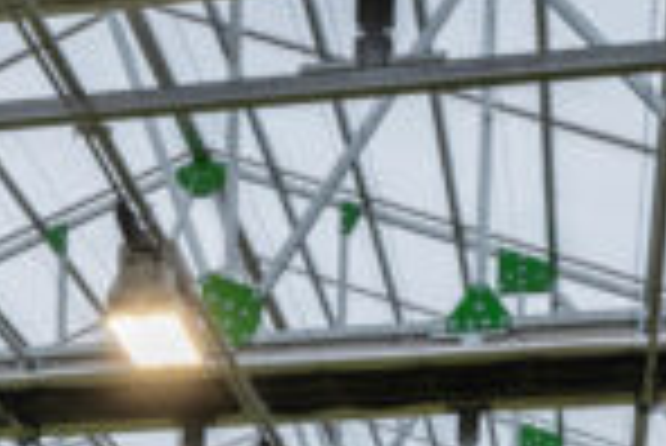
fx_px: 1796
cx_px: 130
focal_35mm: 97
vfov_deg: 11.0
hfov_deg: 20.8
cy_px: 1201
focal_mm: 14
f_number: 8
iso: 100
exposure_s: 1/160
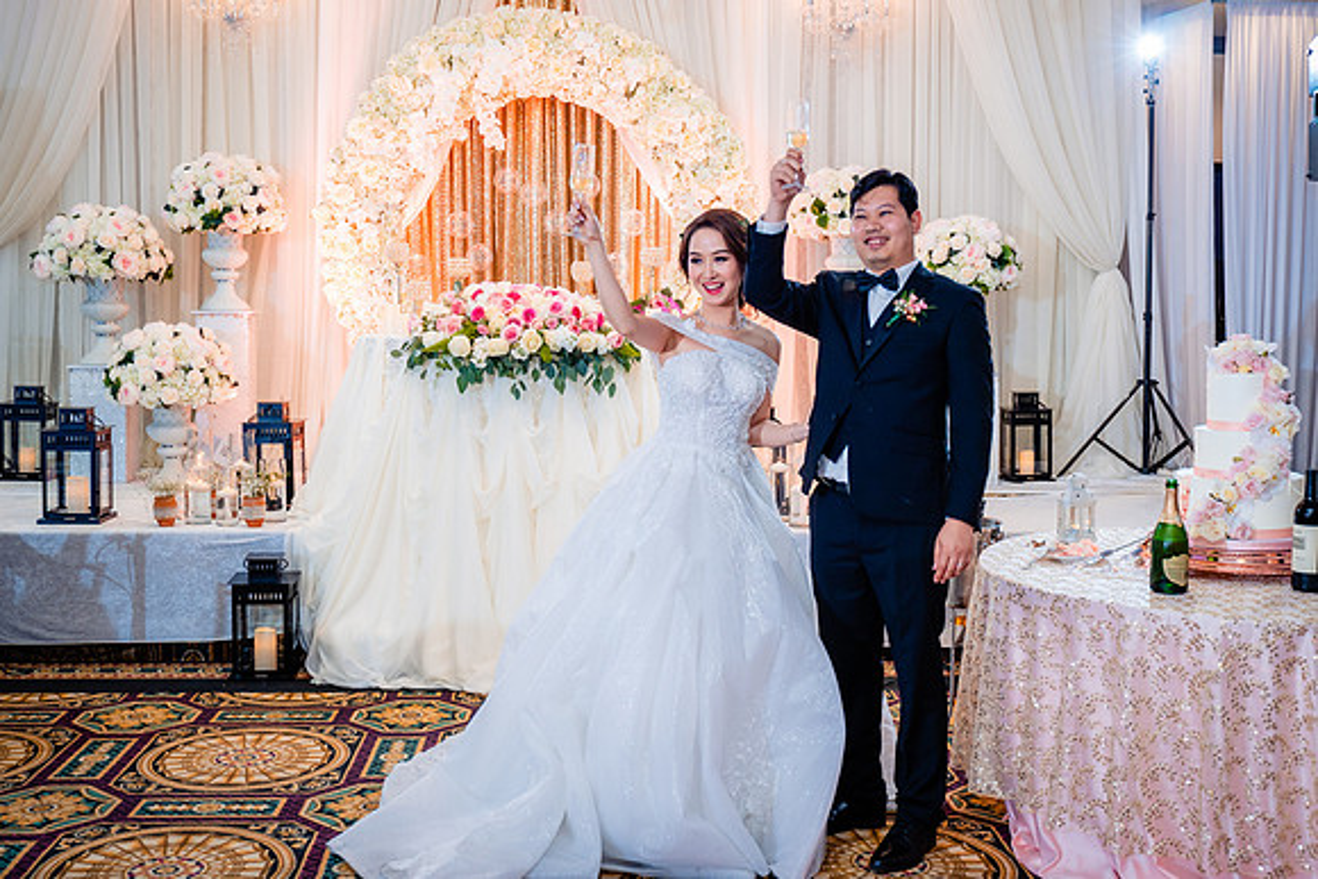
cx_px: 694
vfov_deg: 32.3
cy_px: 397
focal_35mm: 41
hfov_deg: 46.9
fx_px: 1518
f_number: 3.5
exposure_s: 1/160
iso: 800
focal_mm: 37
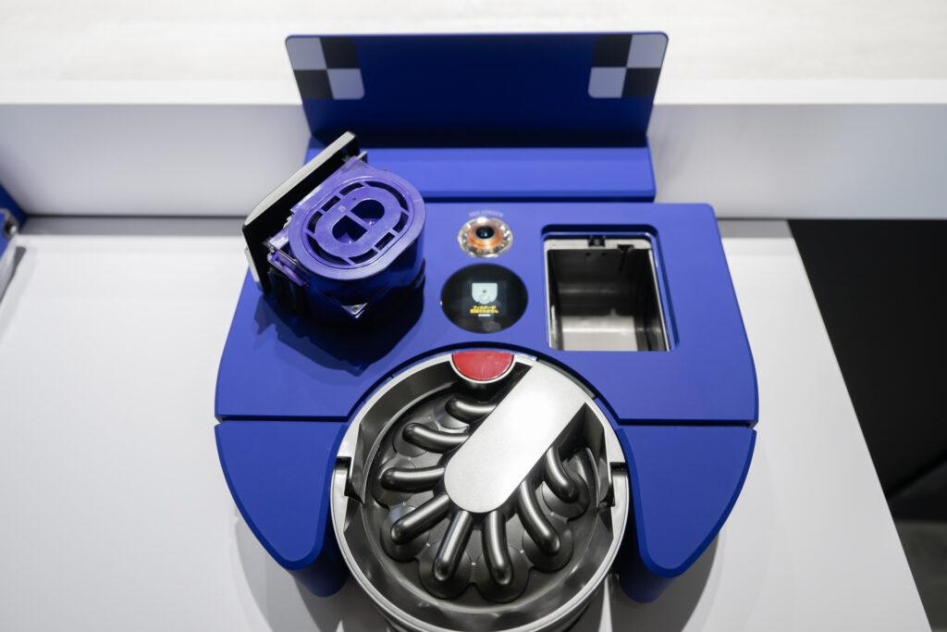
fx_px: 631
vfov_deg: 53.1
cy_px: 316
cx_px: 474
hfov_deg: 73.7
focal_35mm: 24
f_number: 3.5
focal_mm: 24
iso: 500
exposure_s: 1/60
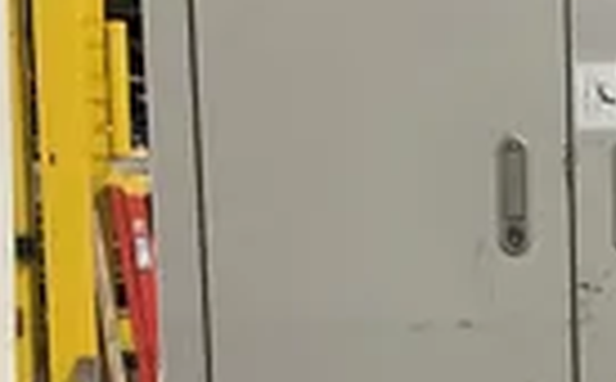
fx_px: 1508
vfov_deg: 14.2
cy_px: 382
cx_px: 670
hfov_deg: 21.9
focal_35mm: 90
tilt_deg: -4.6
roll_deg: +1.0
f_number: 1.8
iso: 250
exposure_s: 1/60
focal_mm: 3
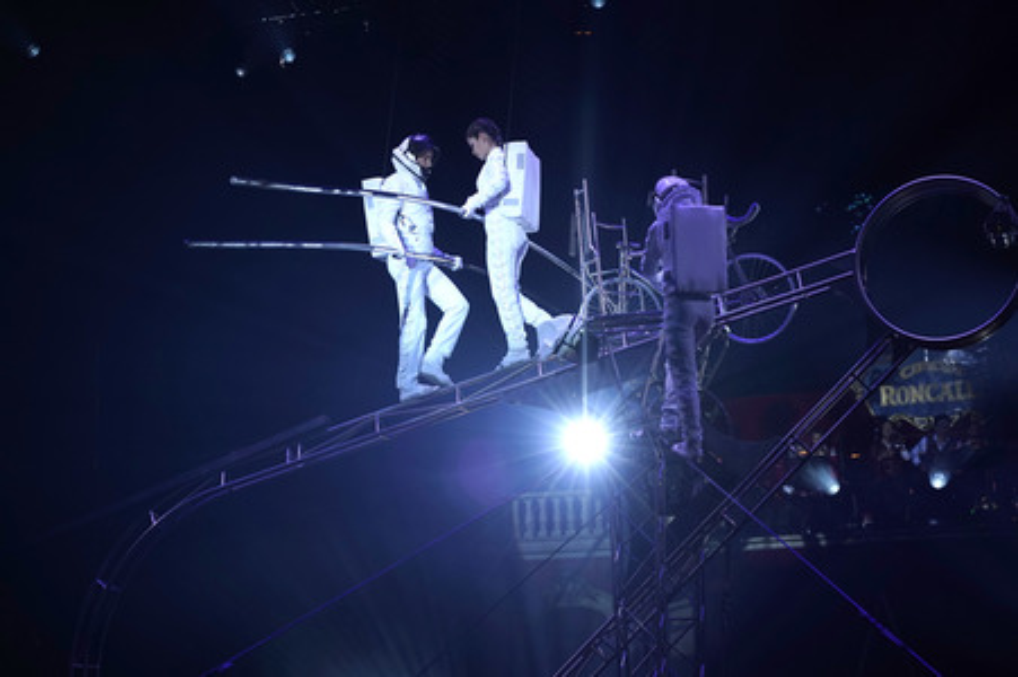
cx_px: 509
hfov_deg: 38.2
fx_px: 1469
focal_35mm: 52
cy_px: 338
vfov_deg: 26.0
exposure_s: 1/500
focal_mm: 52
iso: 1000
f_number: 3.2
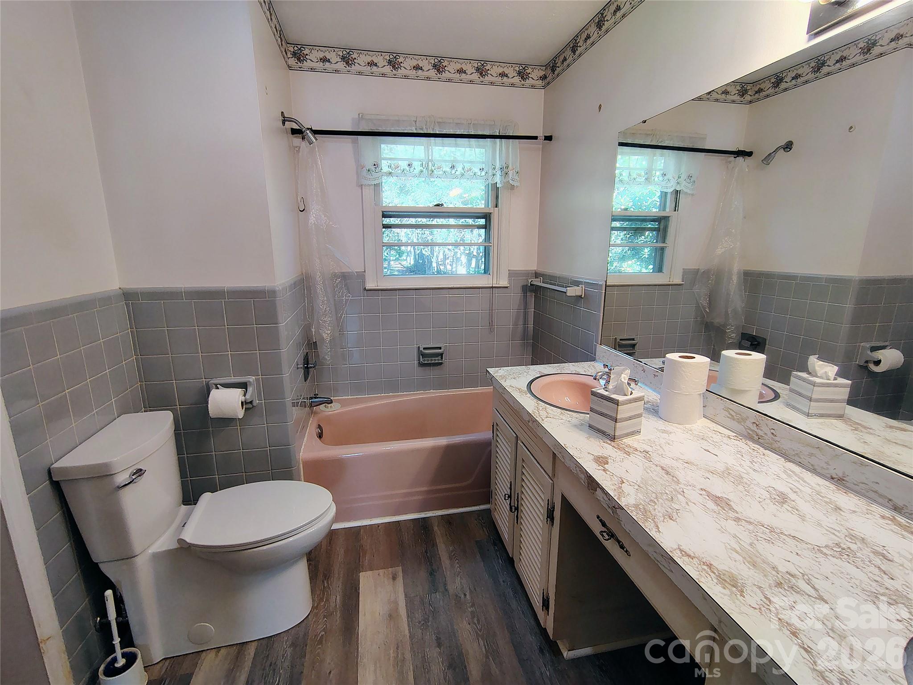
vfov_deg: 78.1
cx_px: 456
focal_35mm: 16
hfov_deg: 94.5
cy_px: 342
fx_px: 422
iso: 298
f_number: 2.2
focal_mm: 2.13
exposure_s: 1/60
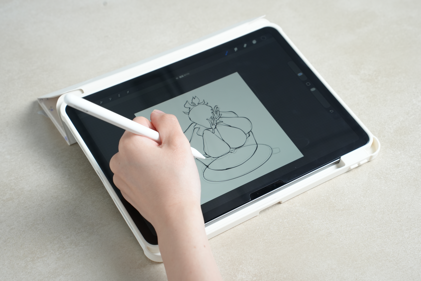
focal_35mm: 68
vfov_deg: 20.0
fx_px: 795
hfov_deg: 29.7
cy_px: 140
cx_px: 210
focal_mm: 68
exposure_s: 1/80
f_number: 8
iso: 800
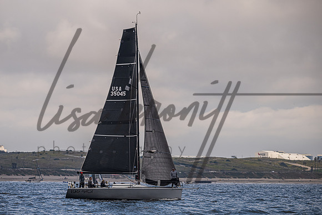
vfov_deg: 6.3
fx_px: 1960
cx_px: 140
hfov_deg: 9.4
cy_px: 112
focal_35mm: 219
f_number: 5.6
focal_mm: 185
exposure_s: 1/1250
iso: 400
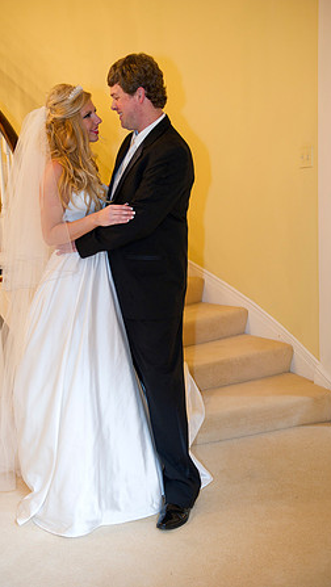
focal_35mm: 40
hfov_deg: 29.7
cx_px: 143
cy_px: 293
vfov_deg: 50.5
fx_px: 623
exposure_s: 1/60
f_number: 3.5
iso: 1250
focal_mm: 38
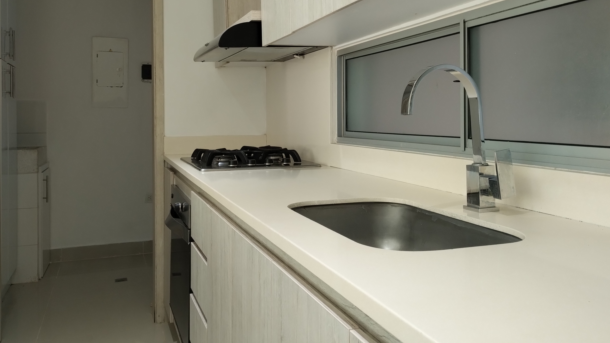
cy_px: 115
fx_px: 501
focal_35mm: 31
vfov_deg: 37.4
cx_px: 304
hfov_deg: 62.6
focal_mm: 4.27
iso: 434
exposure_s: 1/30
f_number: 1.8
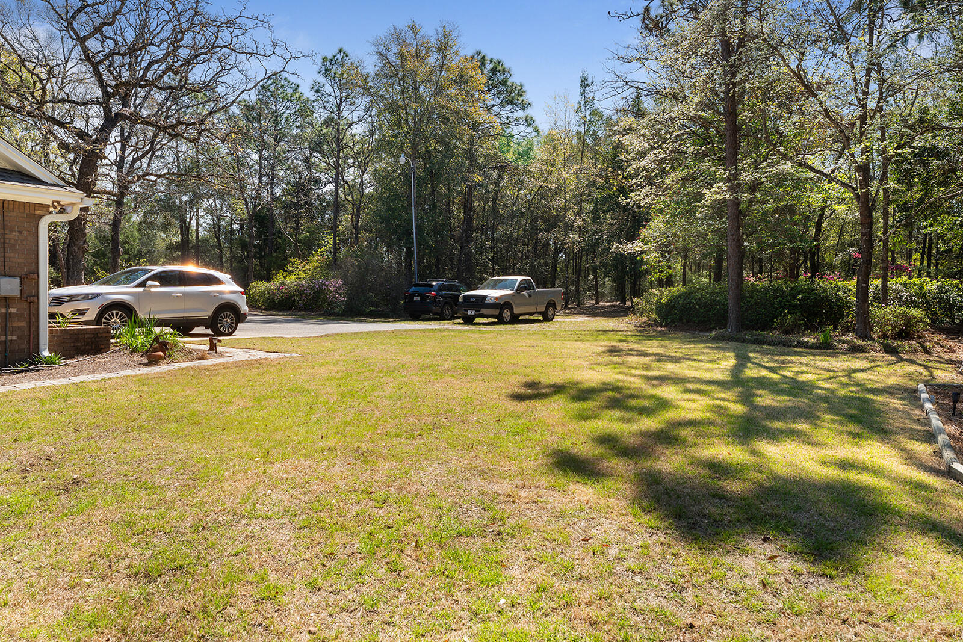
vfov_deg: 53.1
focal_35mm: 24
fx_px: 642
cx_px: 482
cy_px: 321
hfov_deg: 73.7
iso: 160
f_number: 6.3
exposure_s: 1/320
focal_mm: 24
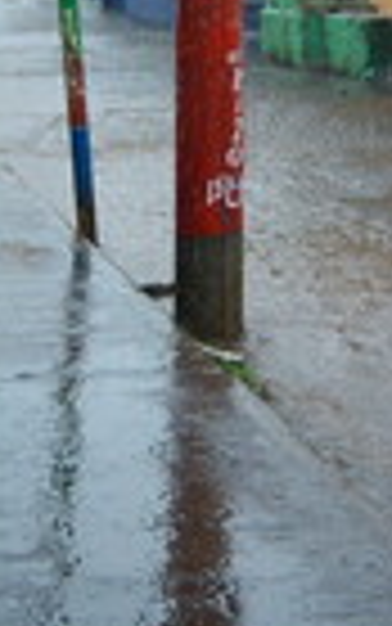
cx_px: 160
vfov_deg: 20.7
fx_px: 1708
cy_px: 194
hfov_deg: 13.1
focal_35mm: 100
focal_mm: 7.5
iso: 80
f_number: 2.8
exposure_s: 1/250
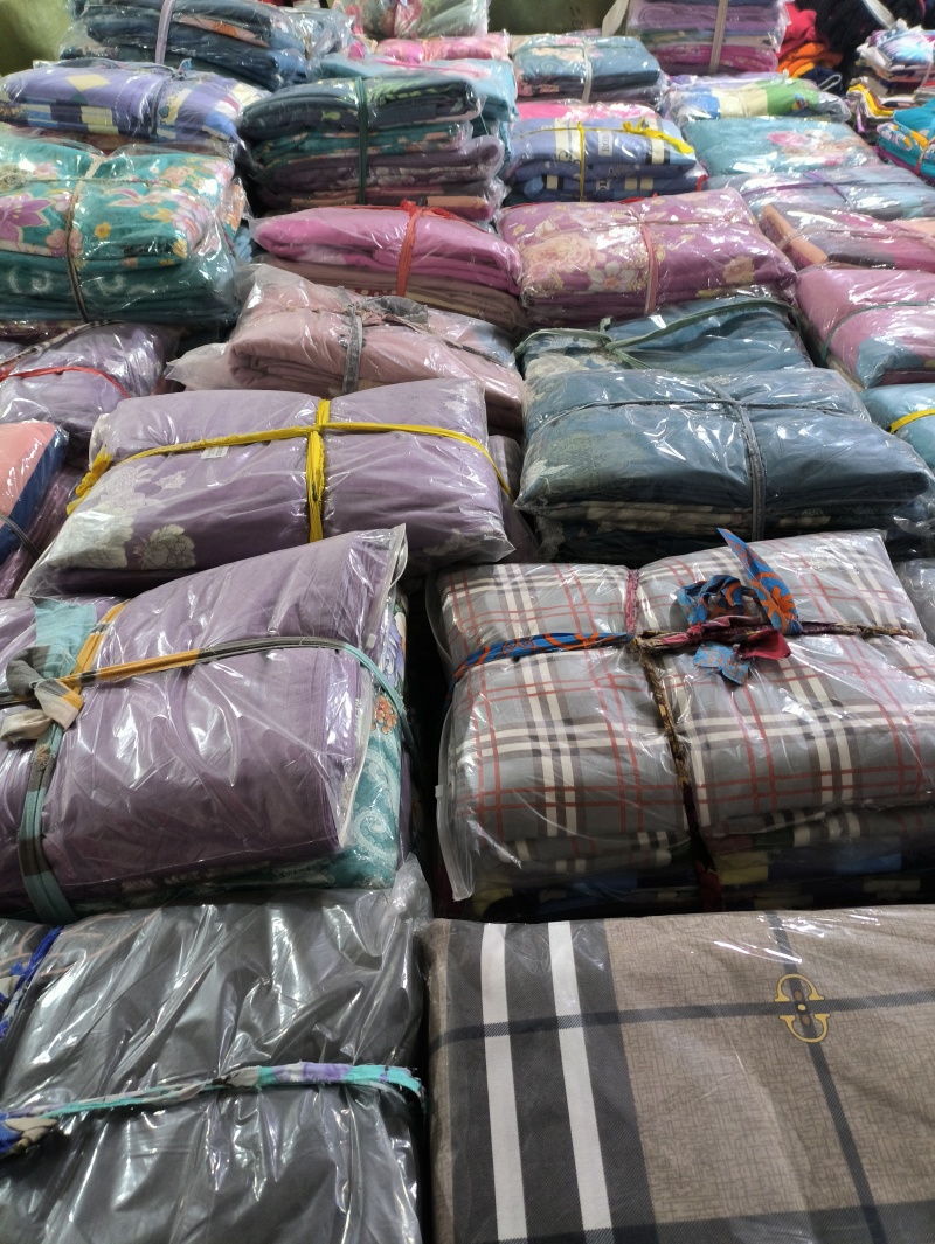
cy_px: 622
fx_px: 827
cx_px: 468
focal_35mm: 23
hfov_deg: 58.9
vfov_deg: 73.9
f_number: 1.79
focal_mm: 4.69
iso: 766
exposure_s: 1/33.3
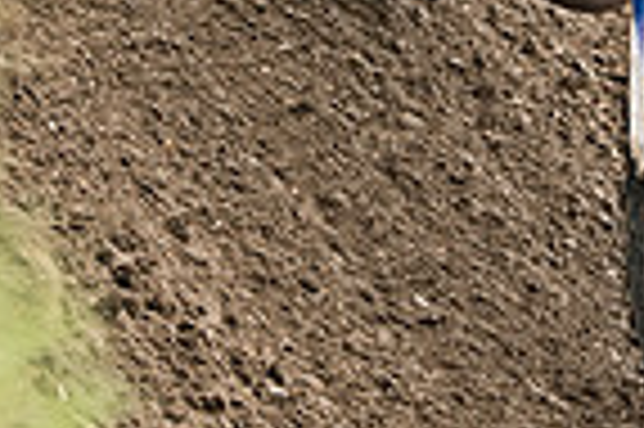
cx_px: 617
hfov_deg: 4.2
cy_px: -532
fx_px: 8855
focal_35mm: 496
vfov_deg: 2.7
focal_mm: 105
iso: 400
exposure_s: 1/1600
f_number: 2.8
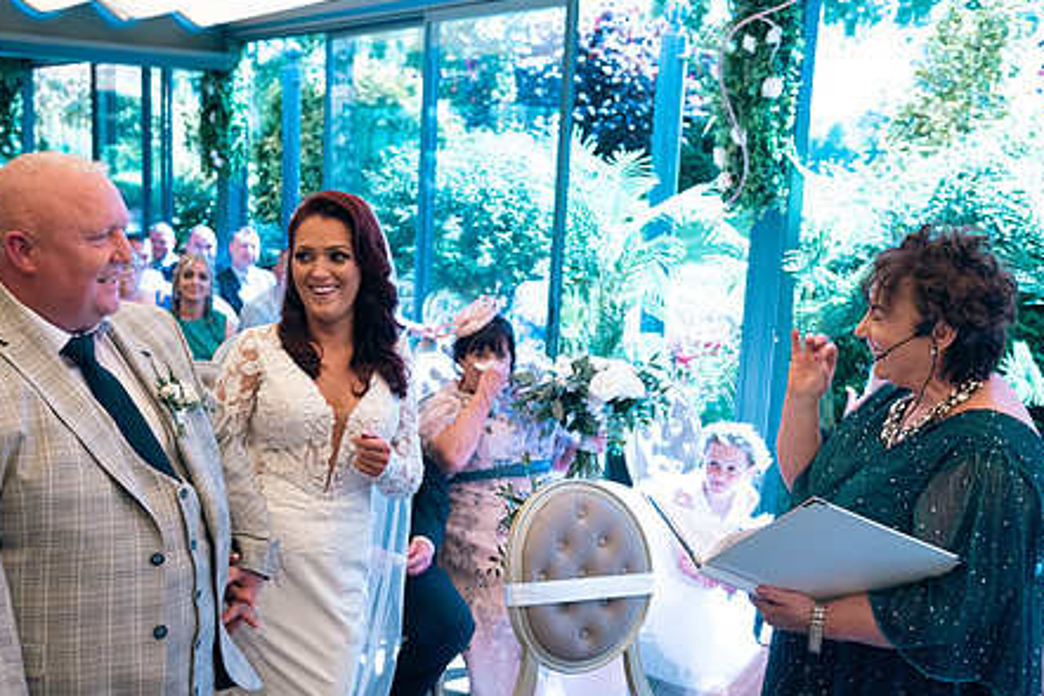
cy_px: 402
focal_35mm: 42
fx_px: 1218
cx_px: 479
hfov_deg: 46.3
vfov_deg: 31.9
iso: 250
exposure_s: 1/250
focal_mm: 32
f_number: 3.5
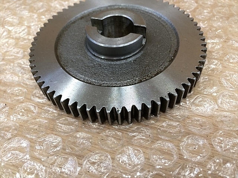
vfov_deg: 48.2
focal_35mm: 29
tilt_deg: -53.2
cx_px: 119
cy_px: 89
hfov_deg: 61.7
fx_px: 199
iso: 125
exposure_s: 1/30
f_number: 2.2
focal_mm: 4.15
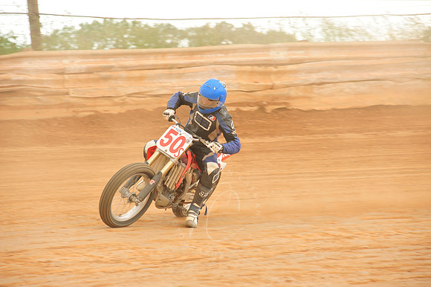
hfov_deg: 10.3
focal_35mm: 200
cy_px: 144
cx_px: 216
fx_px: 2393
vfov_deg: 6.9
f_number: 8
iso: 800
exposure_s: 1/400
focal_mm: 200
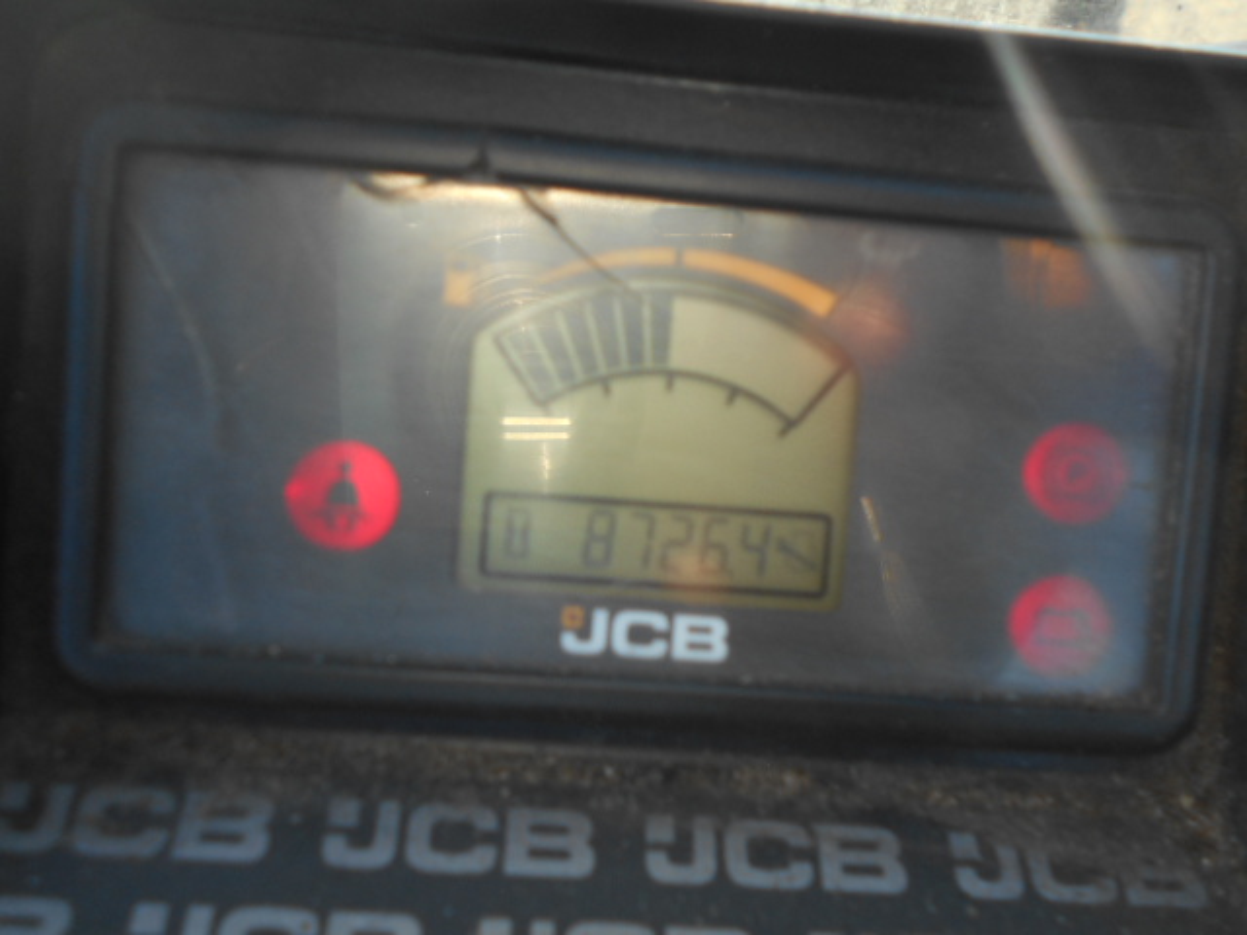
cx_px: 624
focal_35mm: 34
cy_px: 468
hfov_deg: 54.0
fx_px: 1225
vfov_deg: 41.8
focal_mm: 5.8
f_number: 3.6
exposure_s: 1/80
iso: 80
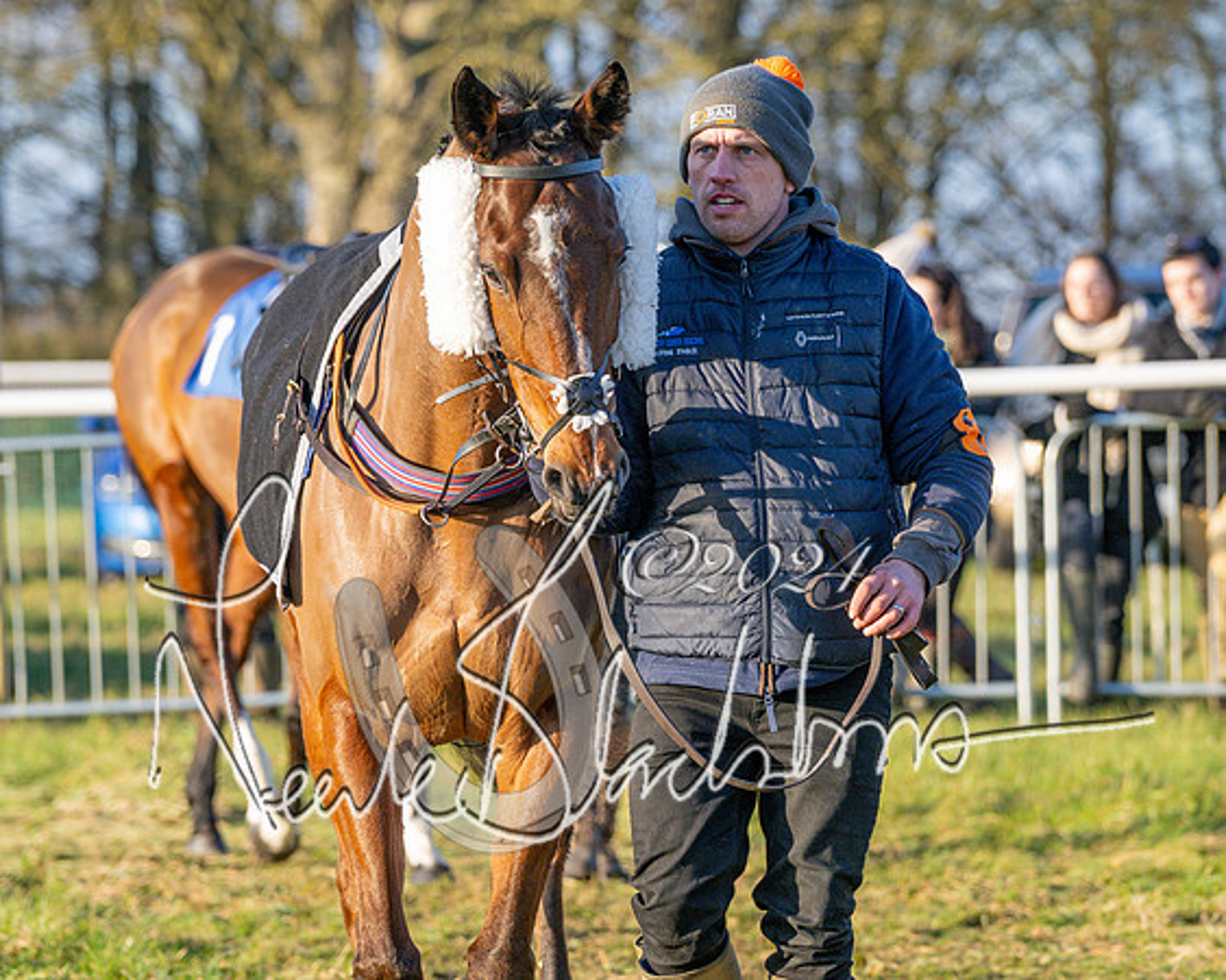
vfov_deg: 5.6
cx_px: 611
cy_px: 482
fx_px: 9947
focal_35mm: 274
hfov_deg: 7.1
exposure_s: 1/1000
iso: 400
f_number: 4
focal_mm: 150
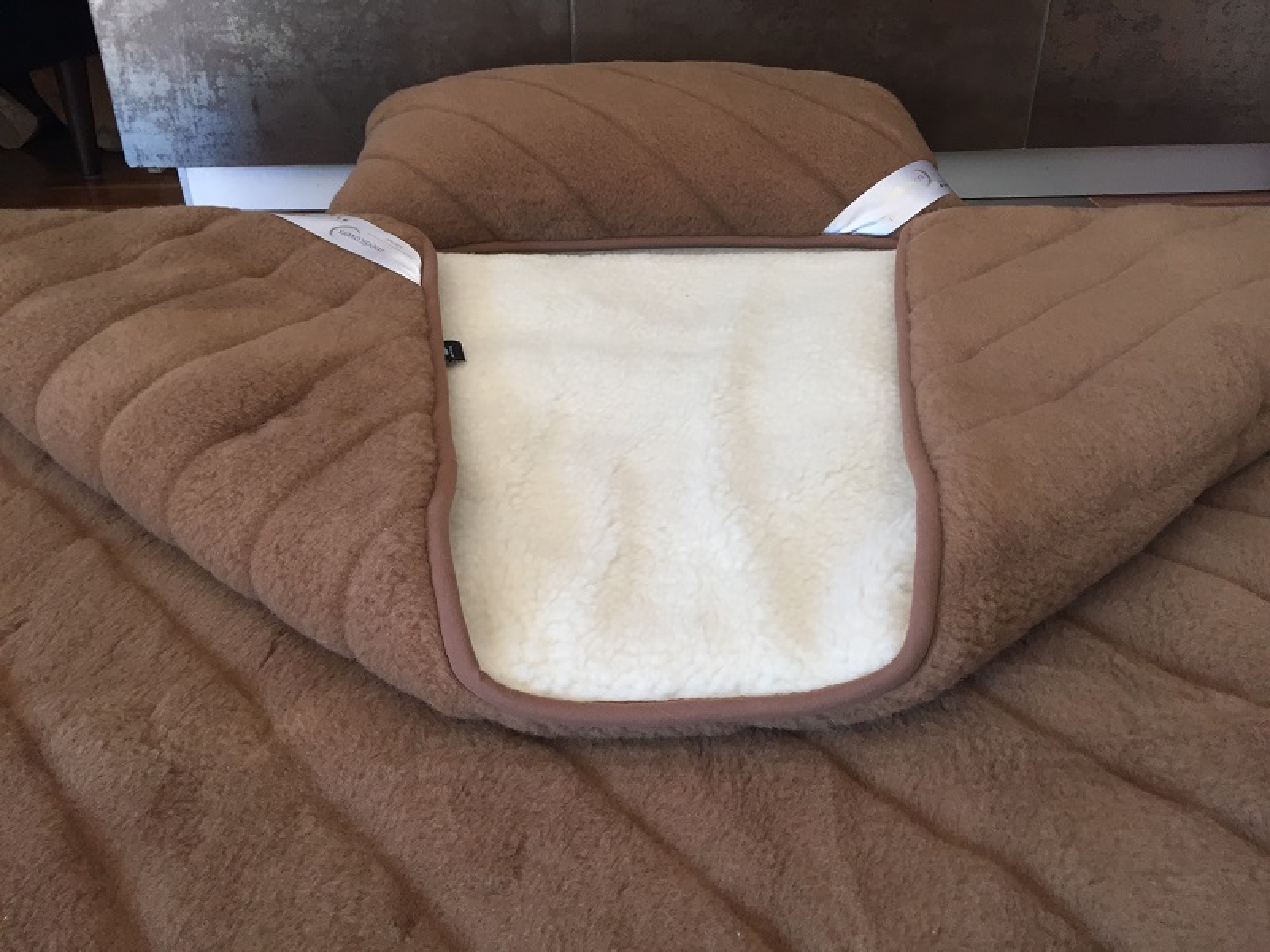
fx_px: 1064
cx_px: 635
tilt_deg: -30.8
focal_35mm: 29
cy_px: 476
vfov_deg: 48.2
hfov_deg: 61.7
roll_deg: +0.6
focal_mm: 4.15
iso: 32
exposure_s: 1/33
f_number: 2.2
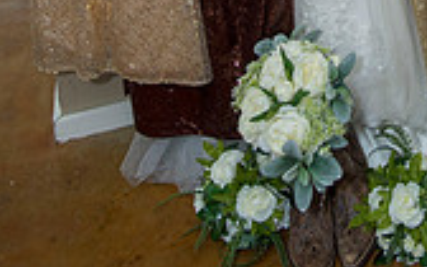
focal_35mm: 68
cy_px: -236
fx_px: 791
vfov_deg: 15.8
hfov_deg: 29.4
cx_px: 349
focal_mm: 25
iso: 1250
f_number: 4
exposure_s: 1/320
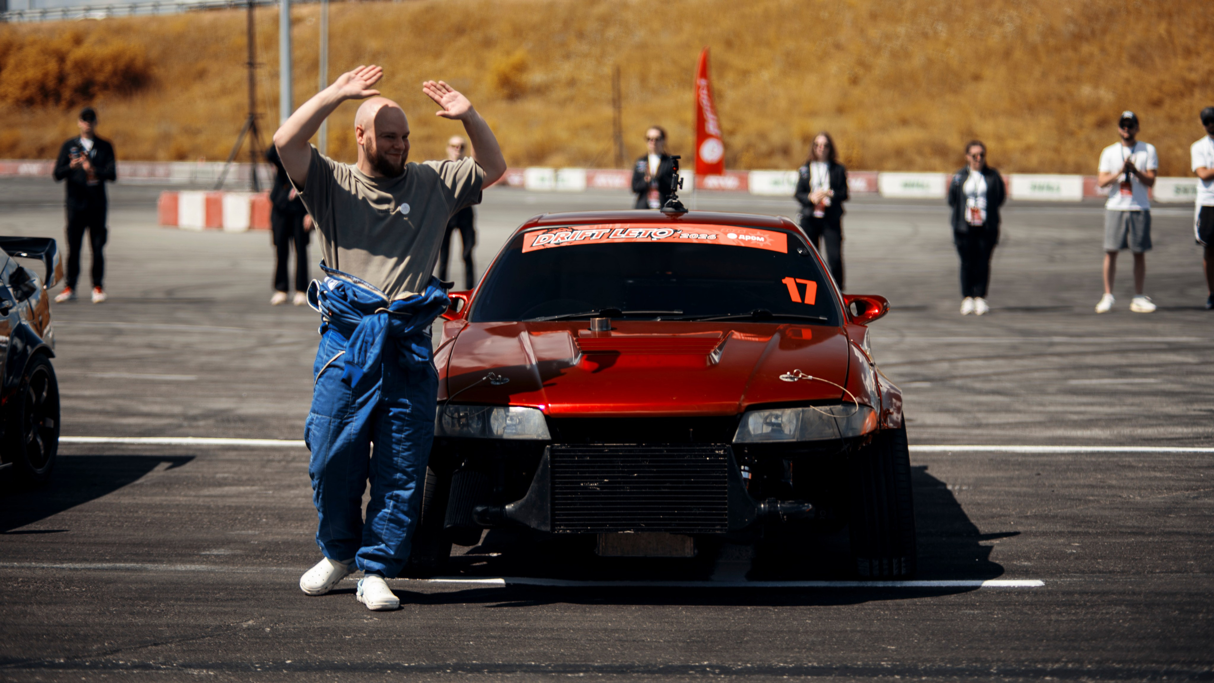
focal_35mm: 90
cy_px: 309
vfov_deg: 13.4
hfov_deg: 23.6
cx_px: 608
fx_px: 2901
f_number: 1.8
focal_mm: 85
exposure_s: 1/250
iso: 100
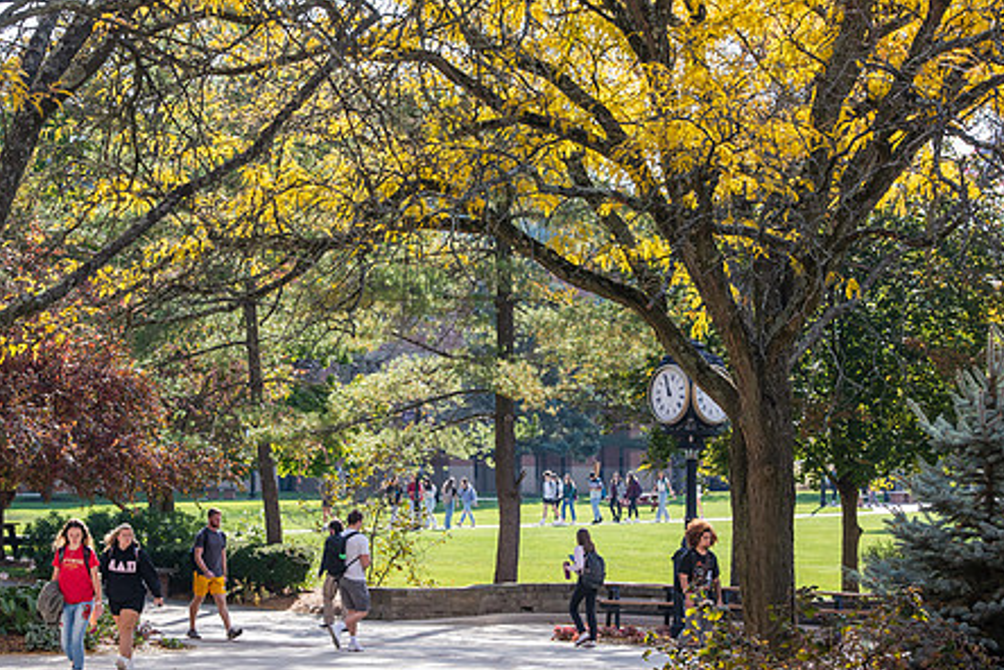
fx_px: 3458
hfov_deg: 16.5
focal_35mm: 124
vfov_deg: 11.1
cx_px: 389
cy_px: 347
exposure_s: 1/250
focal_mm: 95
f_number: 8
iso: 400
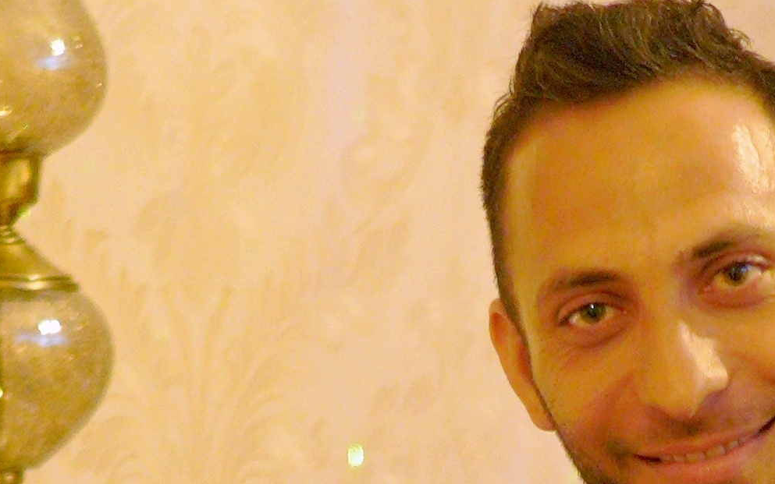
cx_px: 683
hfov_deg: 7.6
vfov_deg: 4.6
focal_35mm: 277
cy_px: 1383
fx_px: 5852
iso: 1250
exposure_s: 1/125
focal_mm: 30
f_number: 1.4
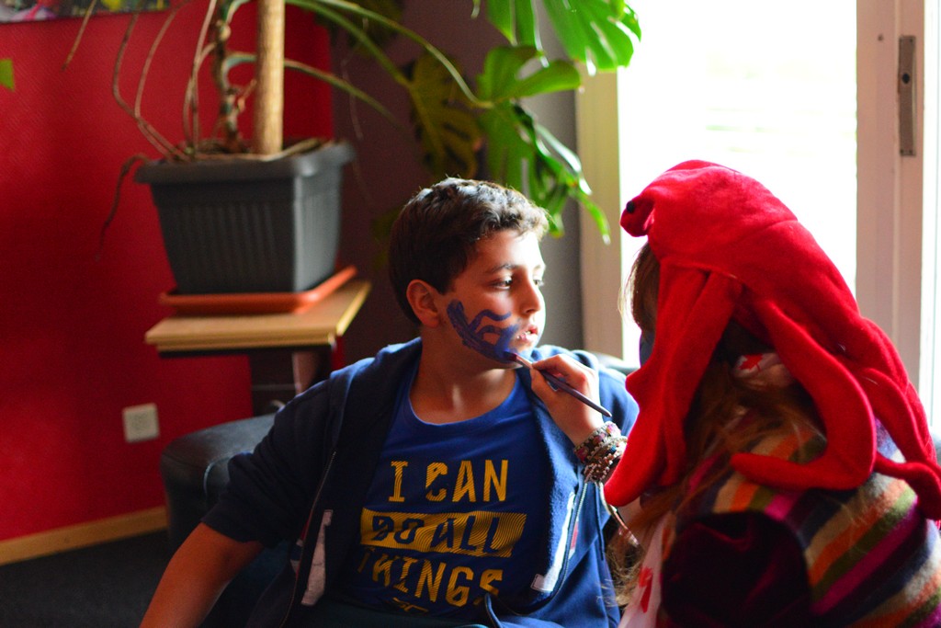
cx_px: 470
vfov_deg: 25.8
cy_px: 314
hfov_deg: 37.8
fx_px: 1372
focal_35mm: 52
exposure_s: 1/320
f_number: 1.8
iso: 3200
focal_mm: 35
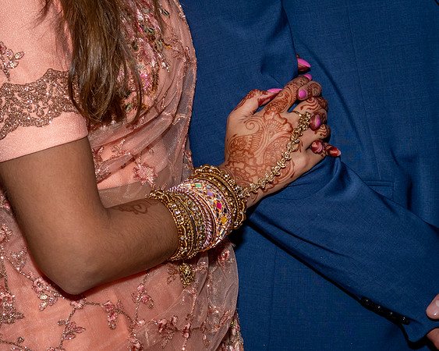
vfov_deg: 9.1
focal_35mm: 171
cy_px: 200
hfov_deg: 11.3
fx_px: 2216
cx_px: 273
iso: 500
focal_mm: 55
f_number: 6.3
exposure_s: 1/250
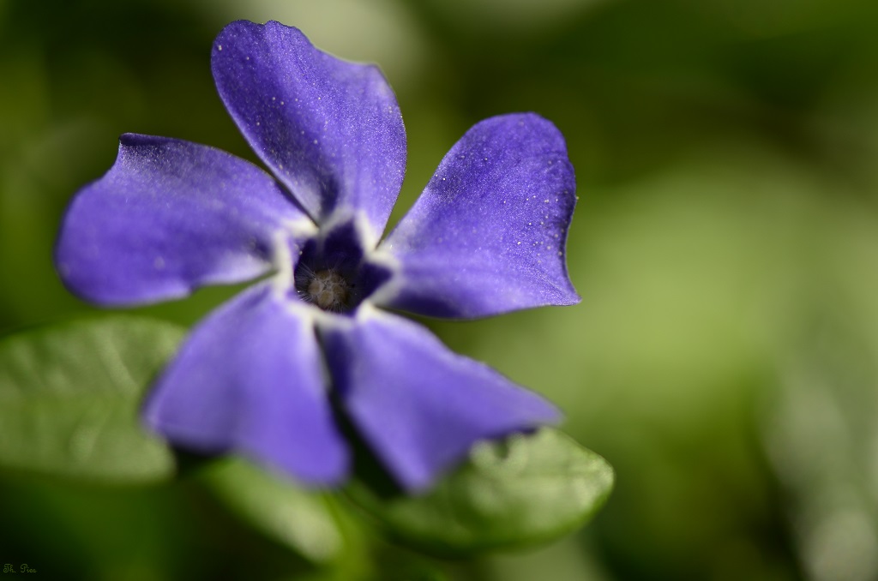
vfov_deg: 8.7
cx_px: 439
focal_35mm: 158
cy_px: 290
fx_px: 3833
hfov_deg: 13.1
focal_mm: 105
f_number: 3.5
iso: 140
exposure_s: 1/640
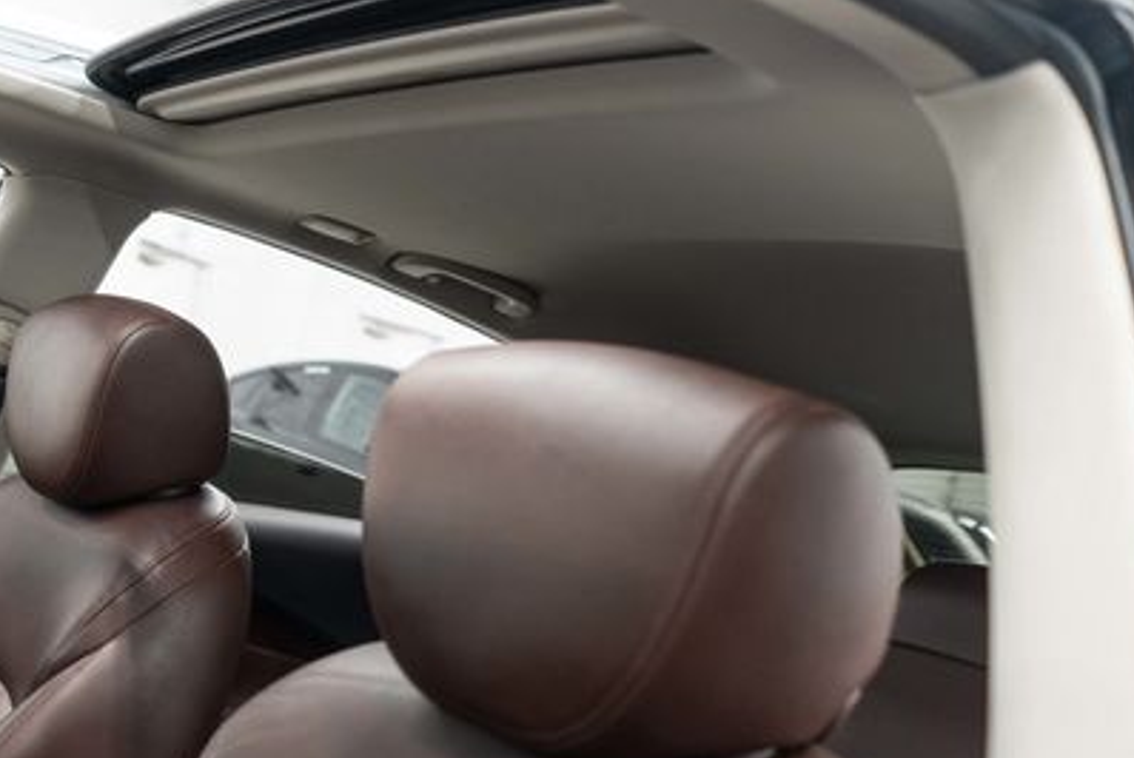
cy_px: 309
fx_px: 1418
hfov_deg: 42.0
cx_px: 262
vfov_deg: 29.9
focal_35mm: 45
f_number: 3.2
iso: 1000
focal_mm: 28
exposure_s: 1/50
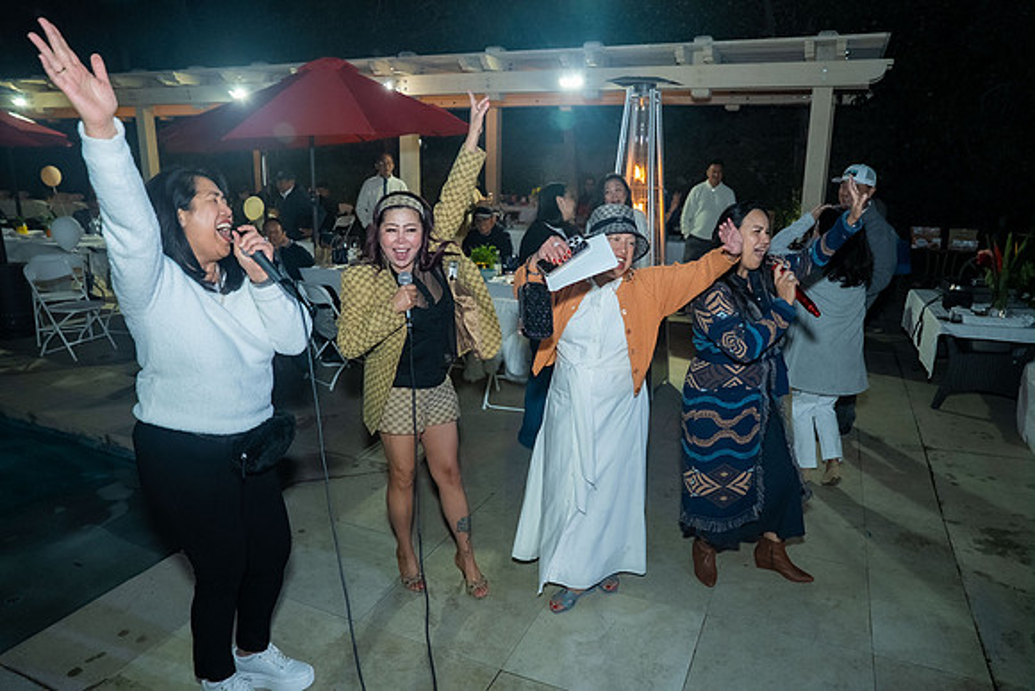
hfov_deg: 73.7
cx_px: 518
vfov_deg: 53.2
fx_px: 690
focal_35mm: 24
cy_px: 346
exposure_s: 1/160
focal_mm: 24
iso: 1000
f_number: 3.2
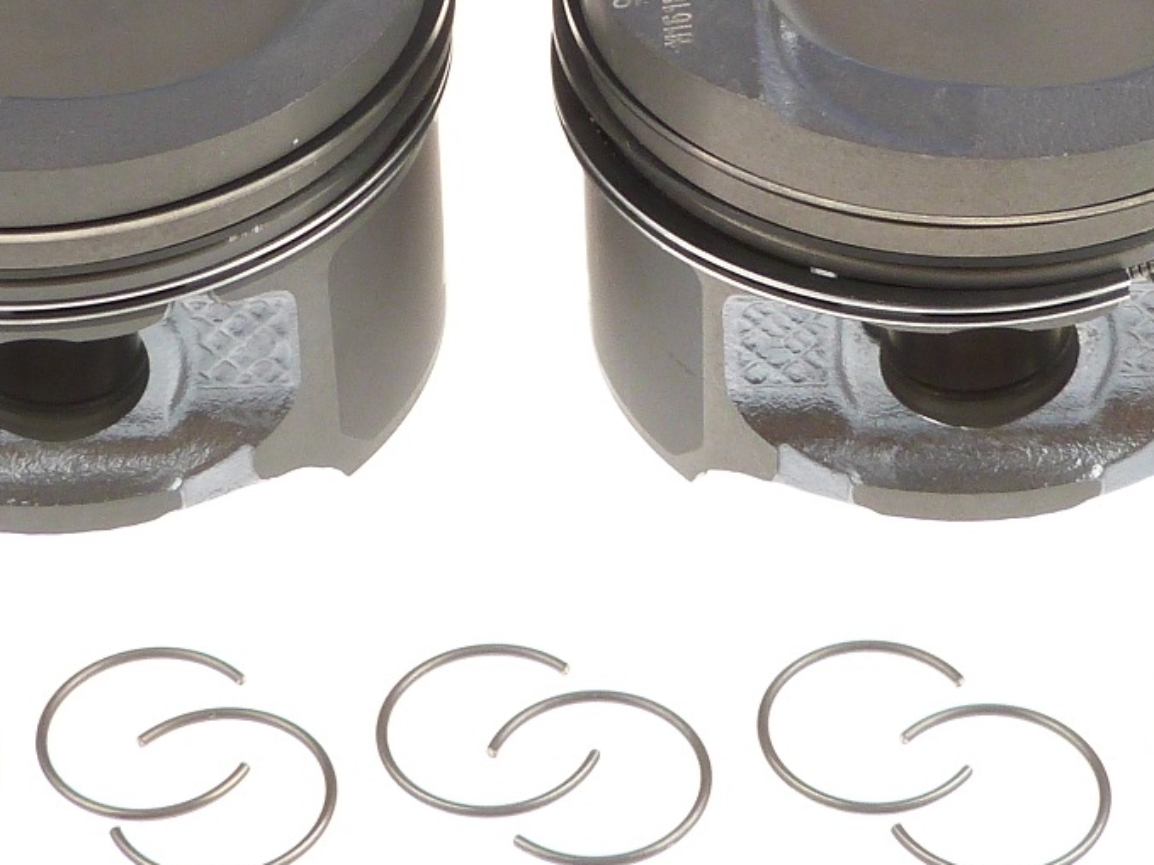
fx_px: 3733
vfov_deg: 12.9
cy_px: -119
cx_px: 695
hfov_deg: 17.6
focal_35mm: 112
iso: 160
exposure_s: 1/60
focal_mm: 6.8
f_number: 3.1
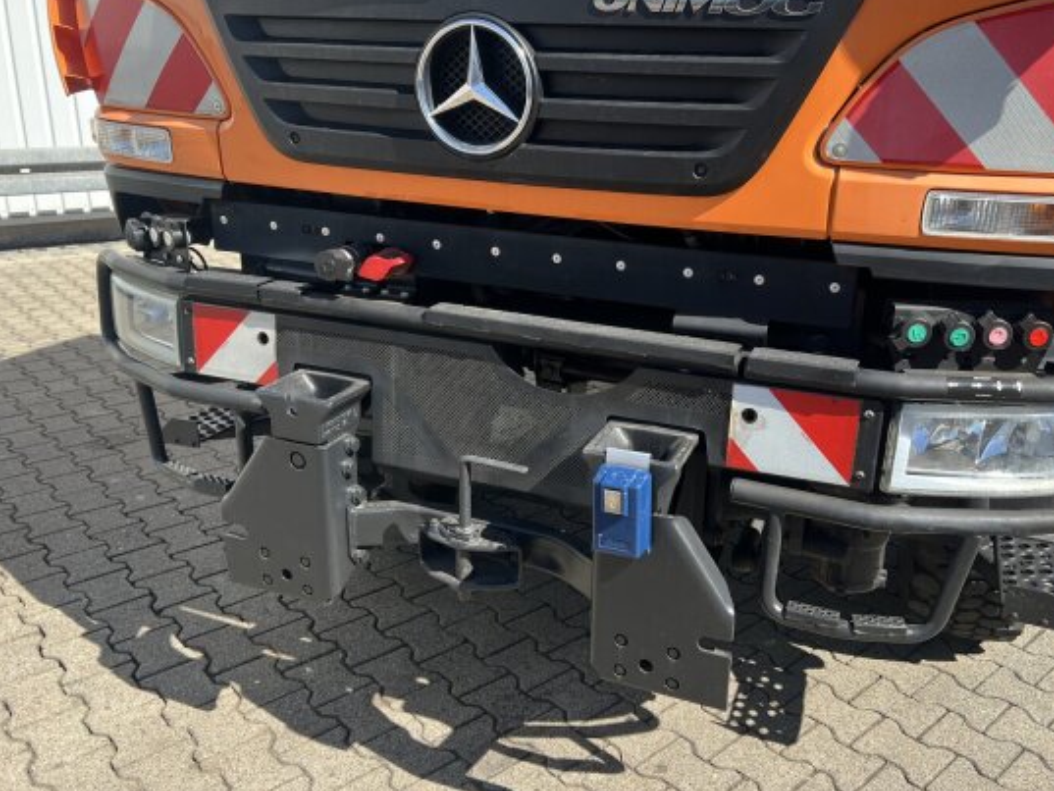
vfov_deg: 45.5
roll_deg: -3.8
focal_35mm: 31
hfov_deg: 58.2
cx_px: 581
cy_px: 393
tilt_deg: -14.8
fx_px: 944
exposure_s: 1/1252
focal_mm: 5.7
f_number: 1.5
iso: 50
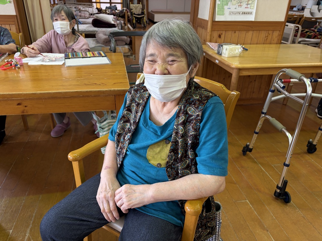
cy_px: 120
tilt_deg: -27.8
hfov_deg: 67.3
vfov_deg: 53.1
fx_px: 242
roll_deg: -0.6
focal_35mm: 26
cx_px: 161
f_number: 1.6
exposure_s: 1/60
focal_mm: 5.96
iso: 64
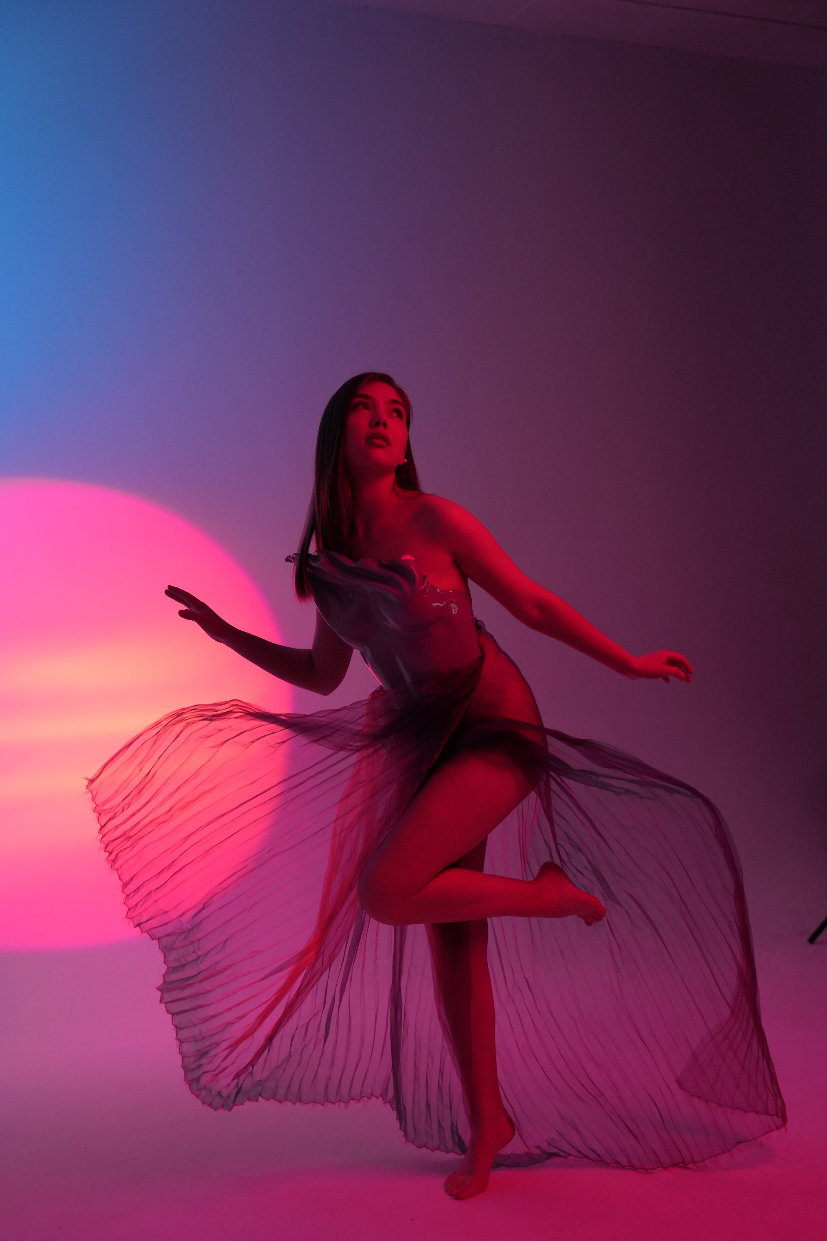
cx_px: 428
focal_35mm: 42
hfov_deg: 31.9
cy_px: 700
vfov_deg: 46.3
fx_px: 1447
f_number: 2.8
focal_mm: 37
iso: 2000
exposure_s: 1/500
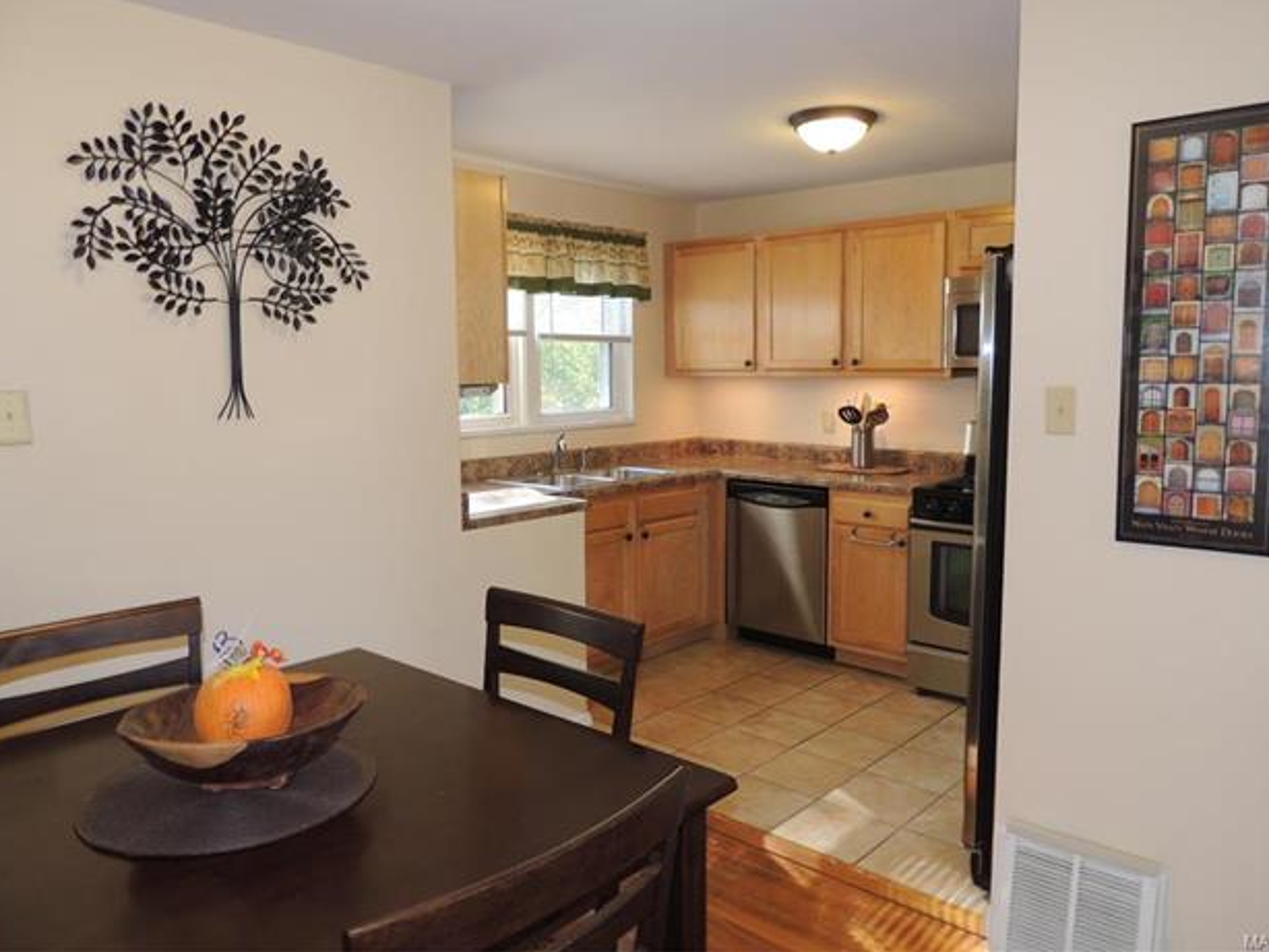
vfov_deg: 54.9
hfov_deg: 69.4
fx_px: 917
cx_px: 643
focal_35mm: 25
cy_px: 458
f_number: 3
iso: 160
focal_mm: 4.3
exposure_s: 1/40
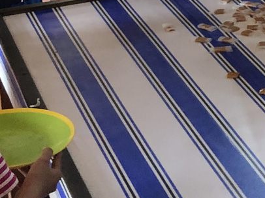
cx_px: 319
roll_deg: +1.6
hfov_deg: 13.9
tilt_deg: -15.9
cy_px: -102
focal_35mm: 138
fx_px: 1056
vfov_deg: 10.4
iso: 50
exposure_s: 1/17
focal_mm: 4
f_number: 1.8
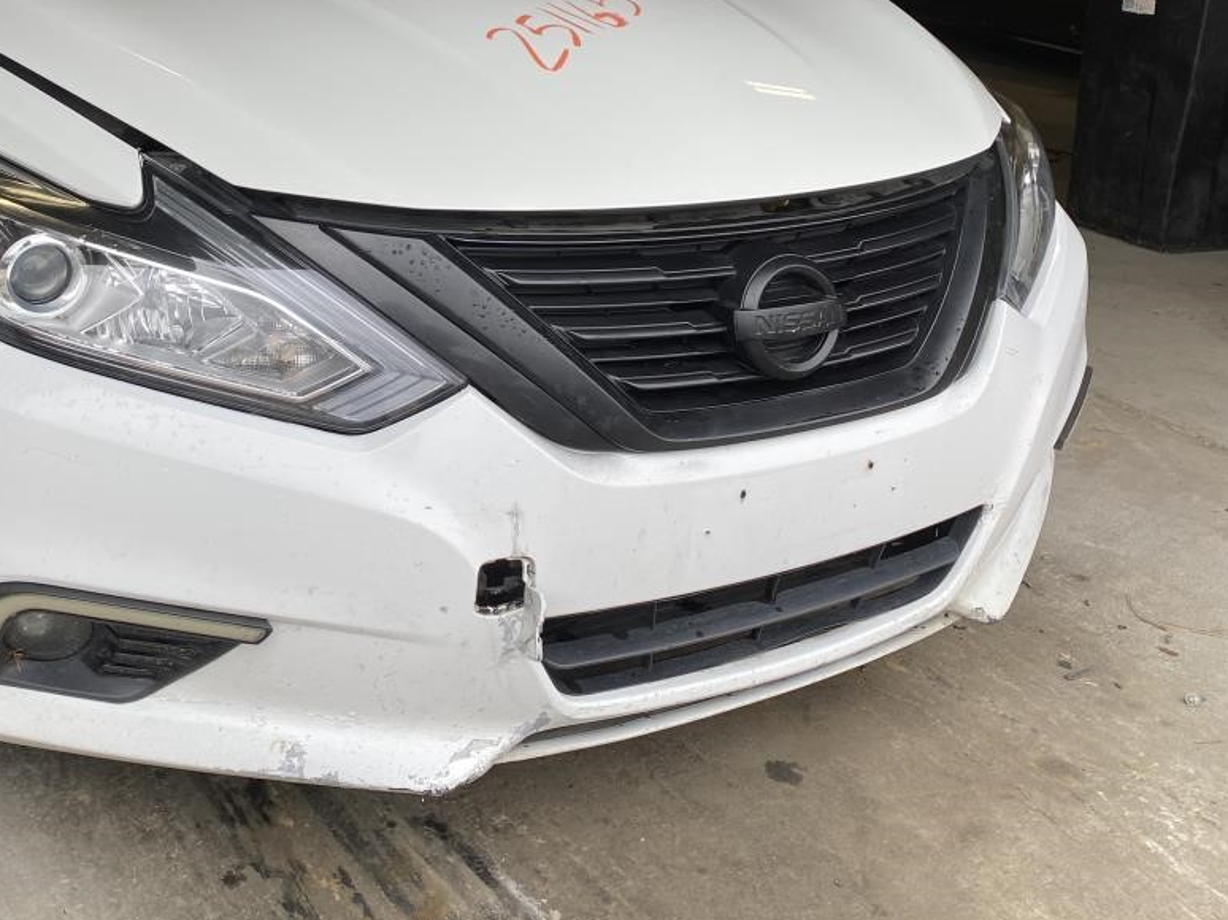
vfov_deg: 32.9
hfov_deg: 43.0
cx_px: 371
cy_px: 219
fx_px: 1525
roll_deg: -2.1
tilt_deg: -13.3
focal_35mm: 43
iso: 32
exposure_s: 1/387
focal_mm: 4.25
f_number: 1.8
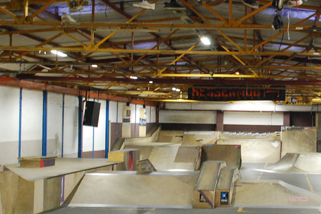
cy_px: 110
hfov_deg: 22.9
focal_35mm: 88
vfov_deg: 15.5
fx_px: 785
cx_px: 246
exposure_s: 1/6
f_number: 4
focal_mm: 26
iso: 1600
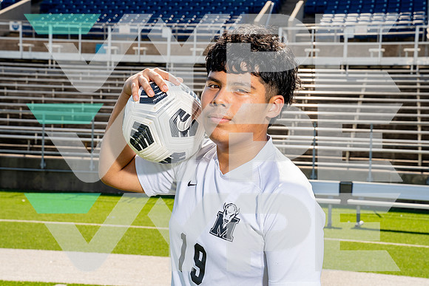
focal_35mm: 70
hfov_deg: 28.8
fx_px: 834
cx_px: 214
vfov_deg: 19.5
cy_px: 143
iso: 320
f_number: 11
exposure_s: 1/250
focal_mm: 70
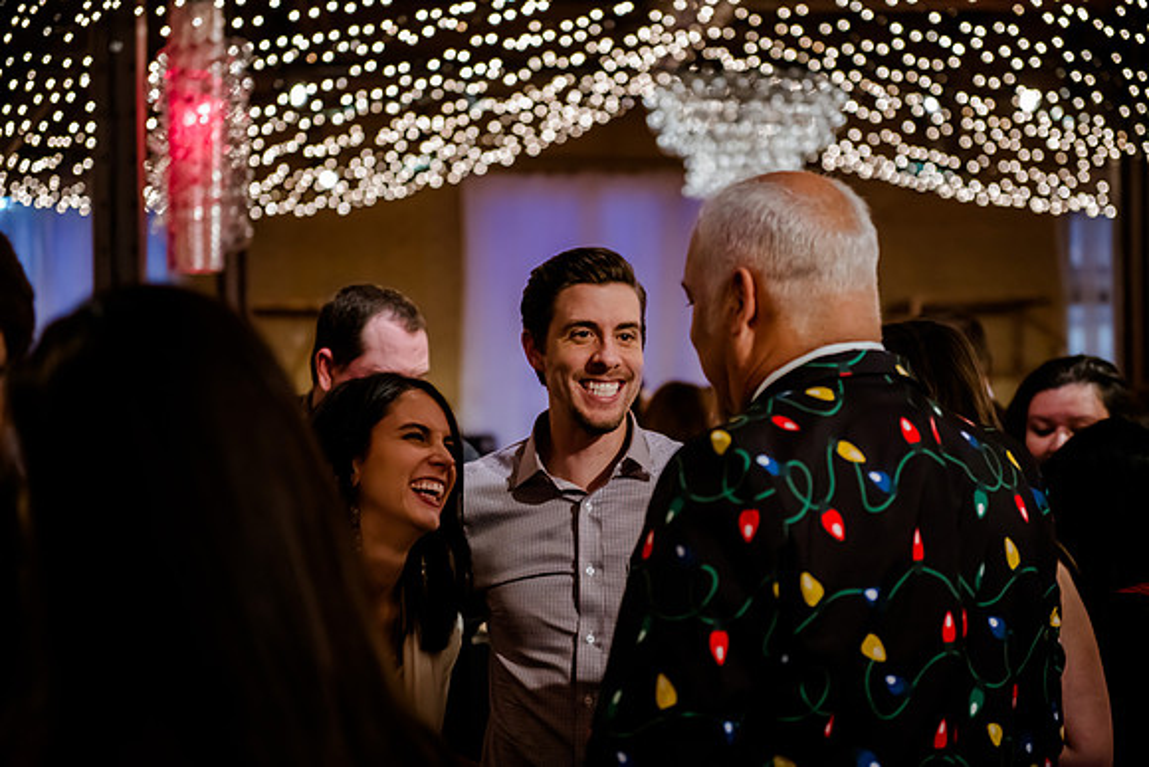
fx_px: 2235
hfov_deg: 28.8
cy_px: 384
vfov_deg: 19.5
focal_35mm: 70
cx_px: 574
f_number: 2.8
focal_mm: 70
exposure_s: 1/100
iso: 4000
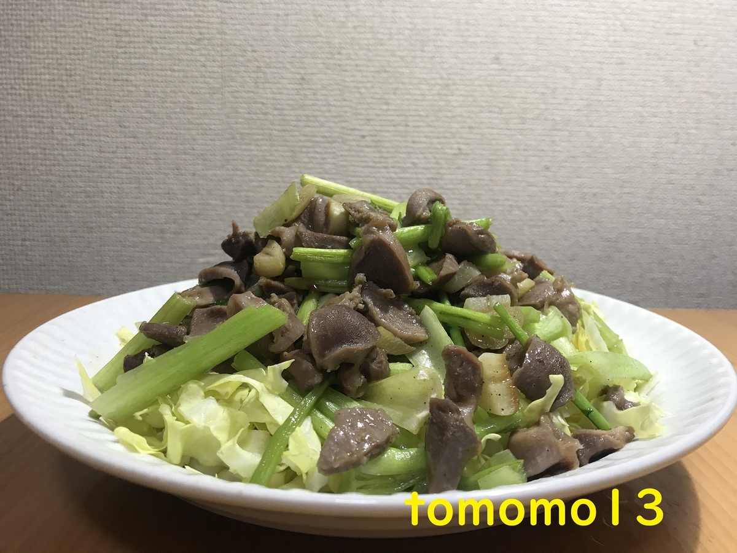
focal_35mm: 28
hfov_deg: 63.4
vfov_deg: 49.7
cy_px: 276
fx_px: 596
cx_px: 368
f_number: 1.8
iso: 32
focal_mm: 3.99
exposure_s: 1/24
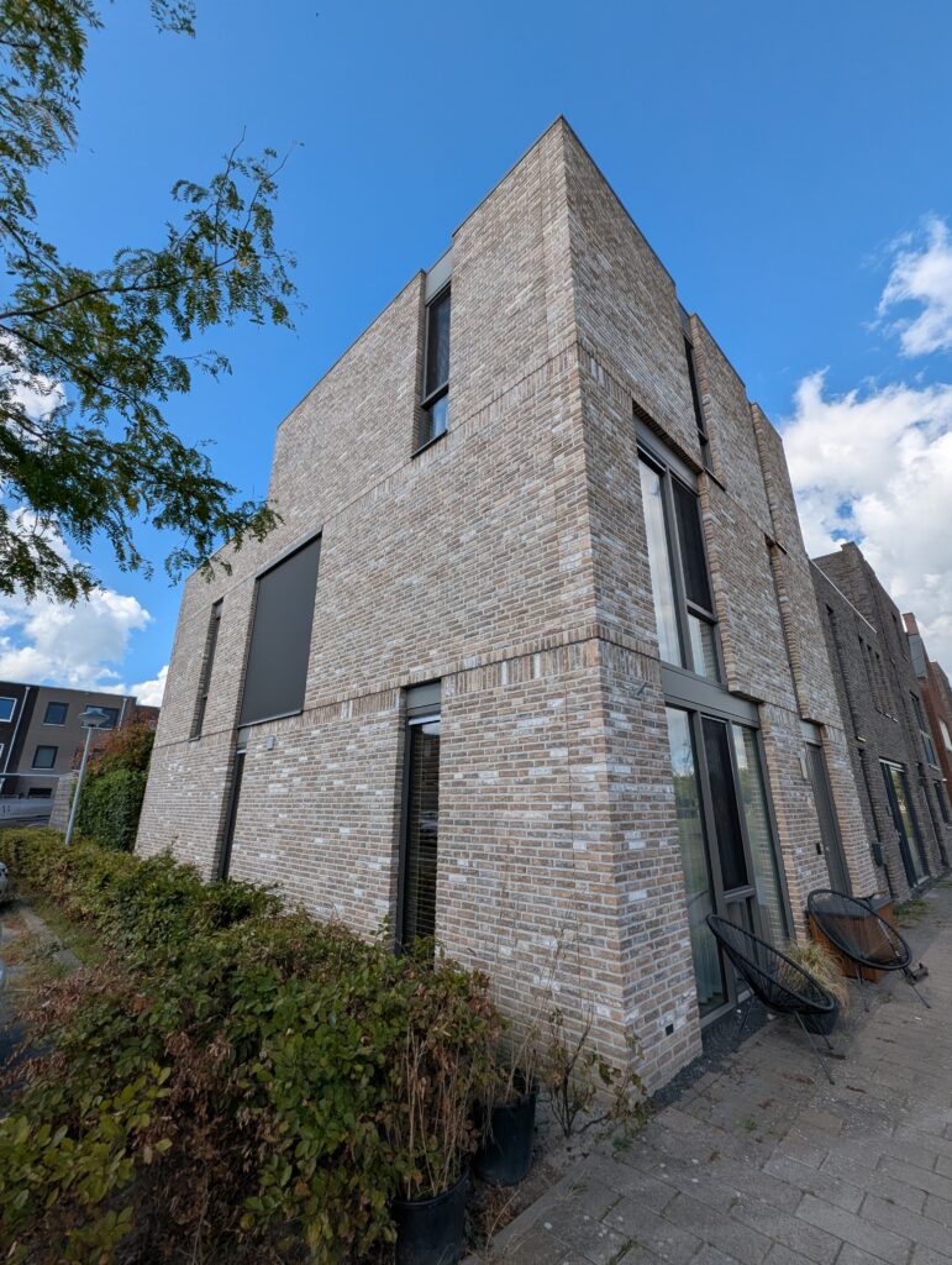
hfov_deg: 90.1
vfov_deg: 106.1
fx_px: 476
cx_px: 476
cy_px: 632
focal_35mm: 13
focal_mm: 1.95
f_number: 2.2
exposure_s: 1/1546
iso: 47
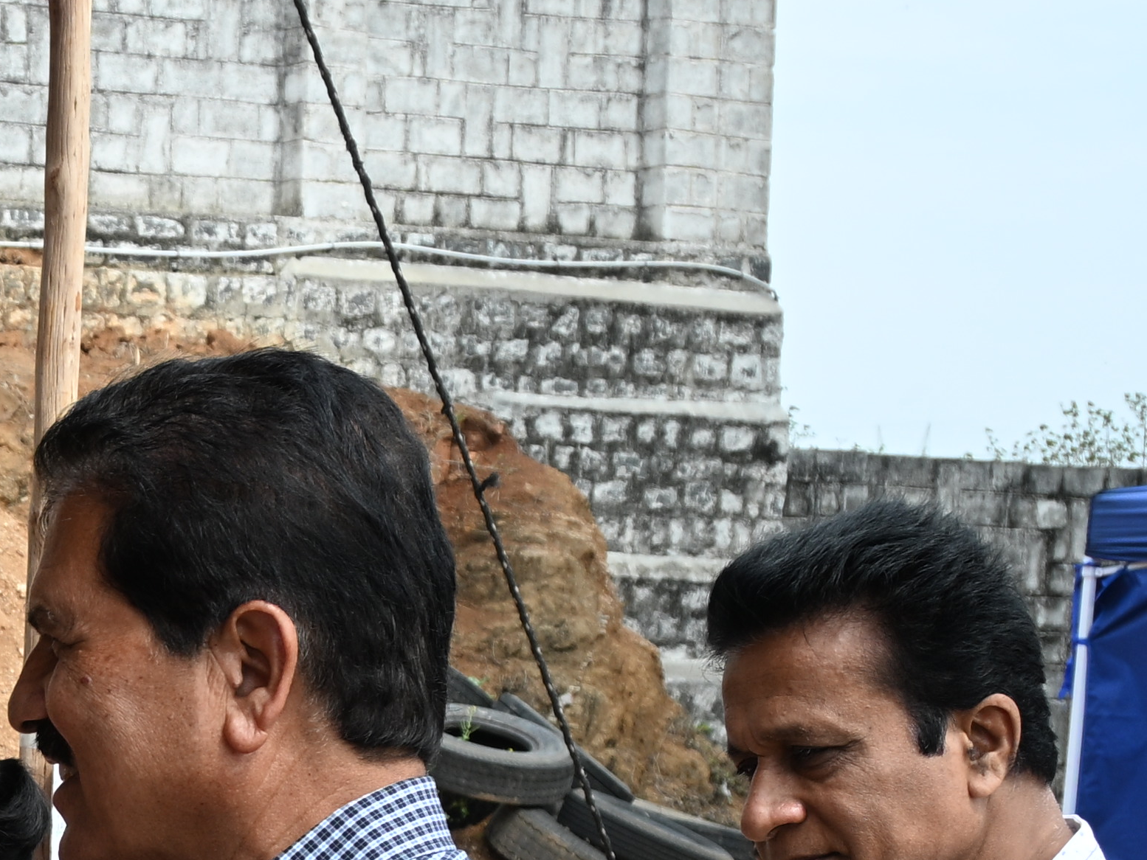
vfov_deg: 9.3
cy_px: 1098
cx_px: -518
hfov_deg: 12.0
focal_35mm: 158
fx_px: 5222
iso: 100
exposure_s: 1/250
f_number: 8
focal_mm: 30.5
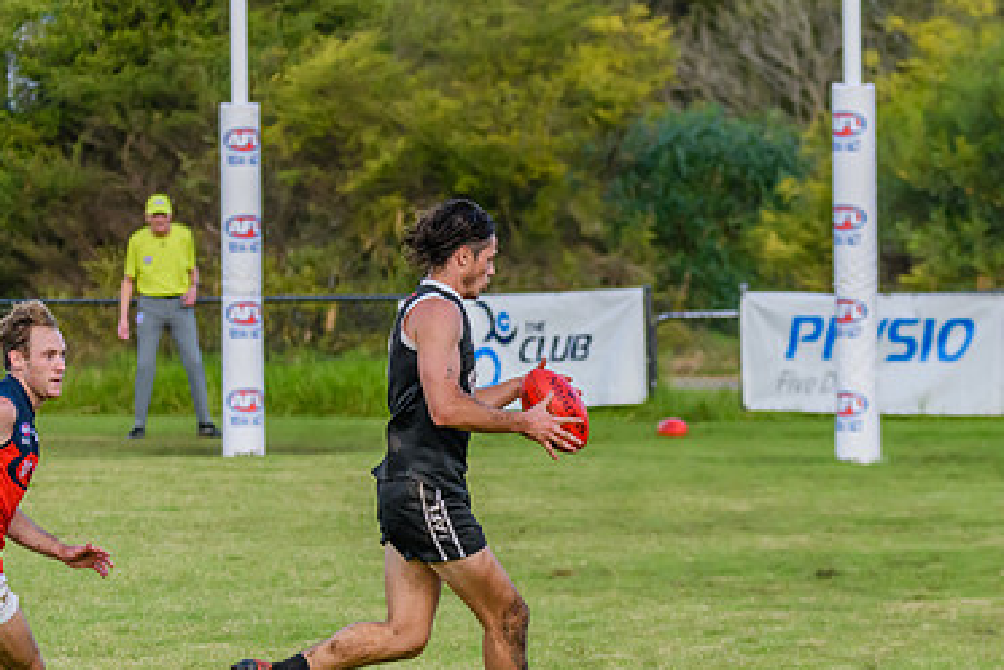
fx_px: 9653
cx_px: 523
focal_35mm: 346
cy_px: 308
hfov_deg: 6.0
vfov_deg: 4.0
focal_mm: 150
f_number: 5
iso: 1250
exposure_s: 1/2000
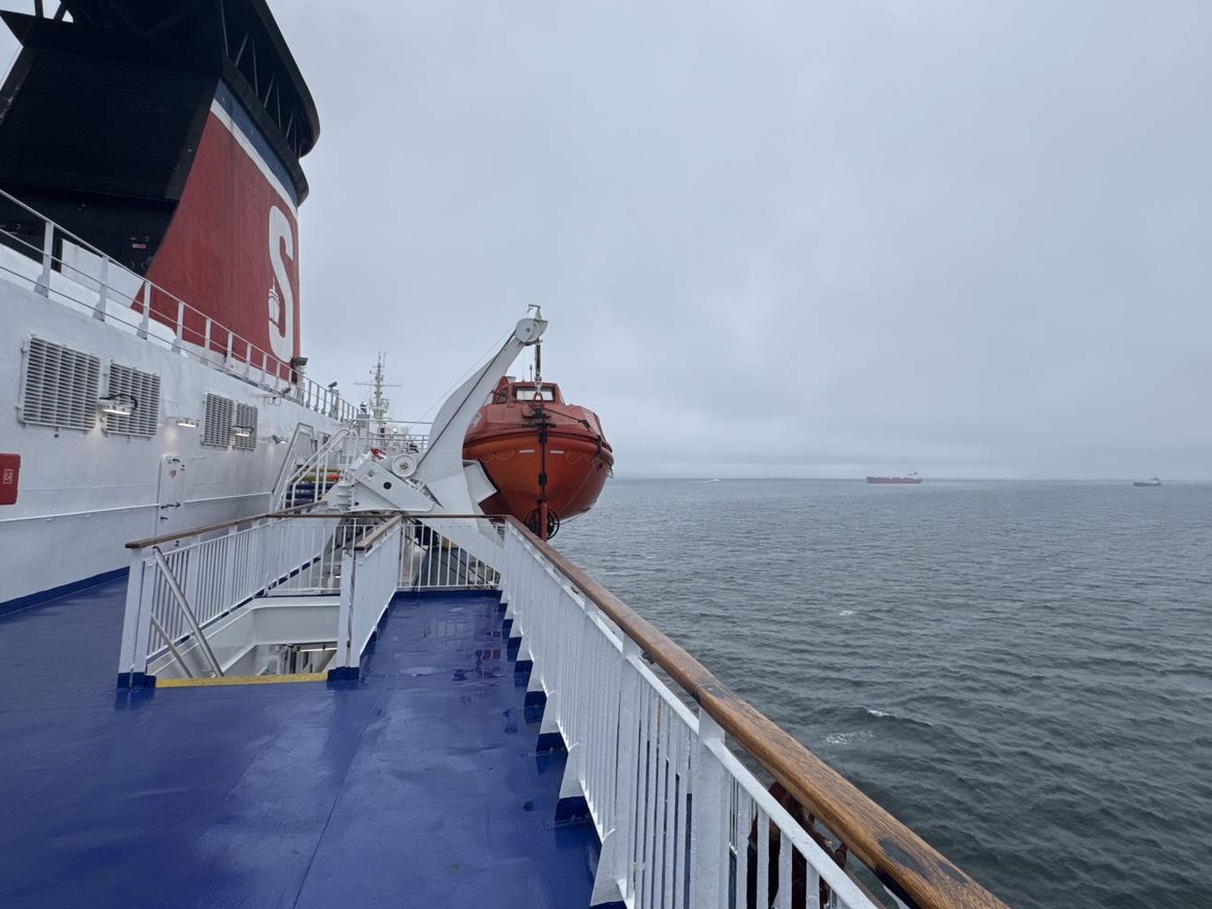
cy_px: 410
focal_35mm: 21
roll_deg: +0.5
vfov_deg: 63.3
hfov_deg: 78.1
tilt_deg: +6.0
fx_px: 735
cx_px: 725
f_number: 2.2
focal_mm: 2.22
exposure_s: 1/1420
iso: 50
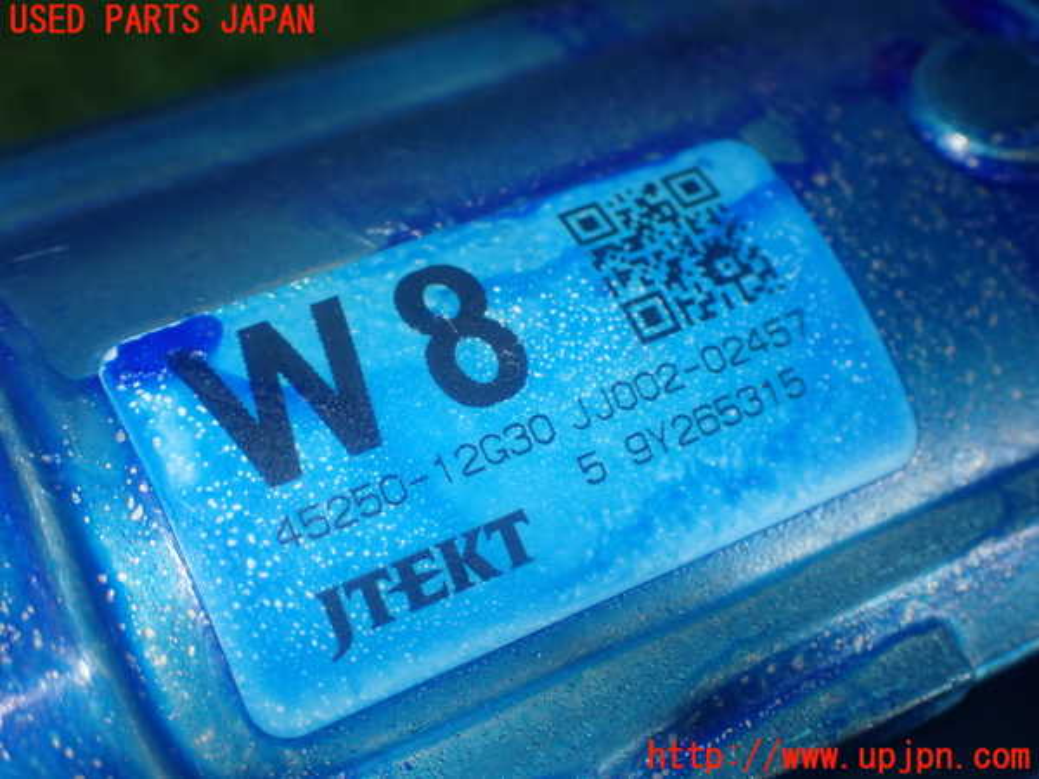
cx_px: 520
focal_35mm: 54
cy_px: 390
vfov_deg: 27.0
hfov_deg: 35.5
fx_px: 1621
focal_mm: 9.65
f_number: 3.3
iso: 250
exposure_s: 1/50
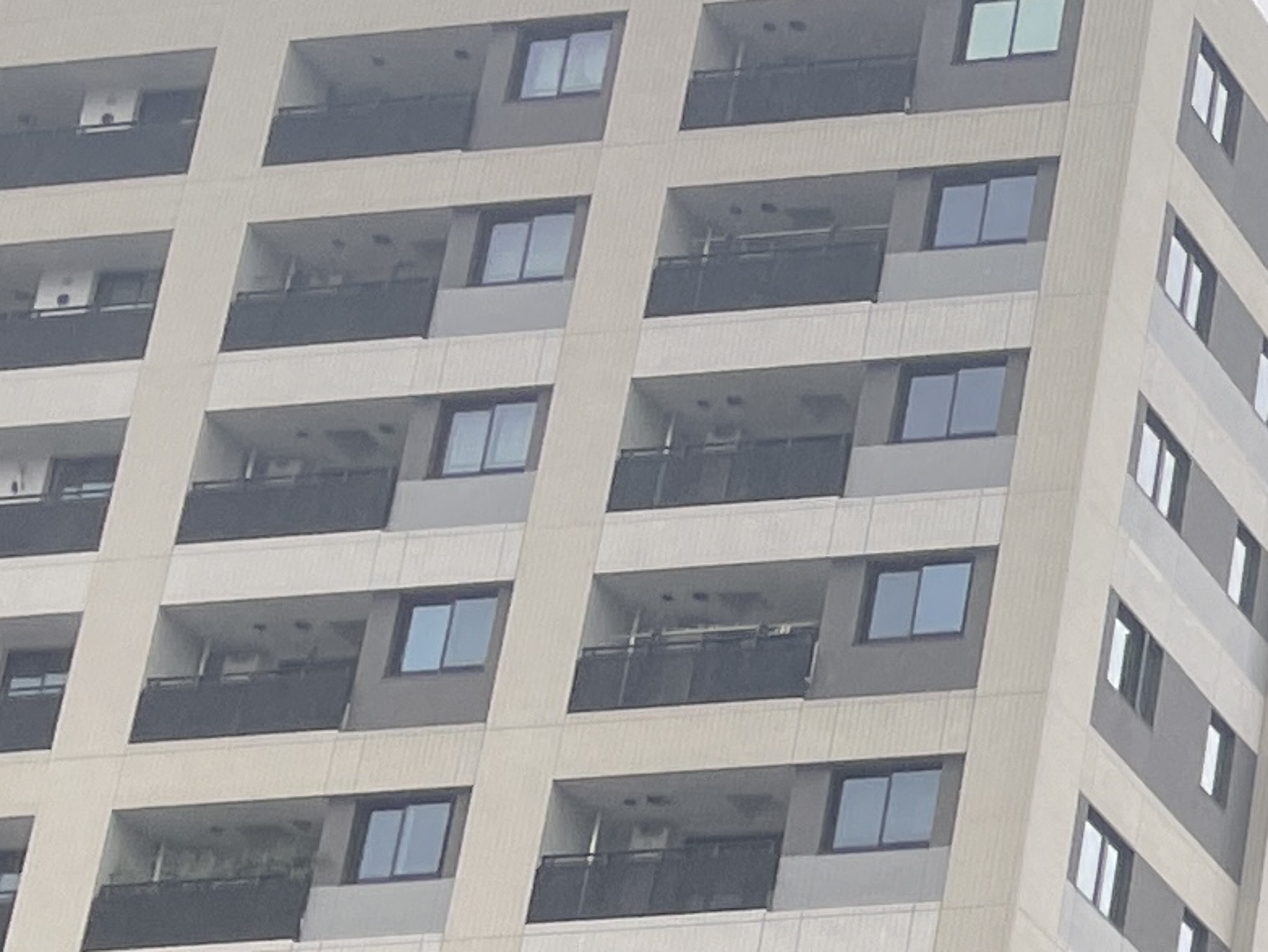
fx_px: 4910
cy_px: 1250
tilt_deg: +20.9
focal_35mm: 134
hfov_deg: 12.4
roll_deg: -0.6
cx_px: 2807
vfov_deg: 10.8
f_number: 1.6
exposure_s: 1/121
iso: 40
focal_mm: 4.2
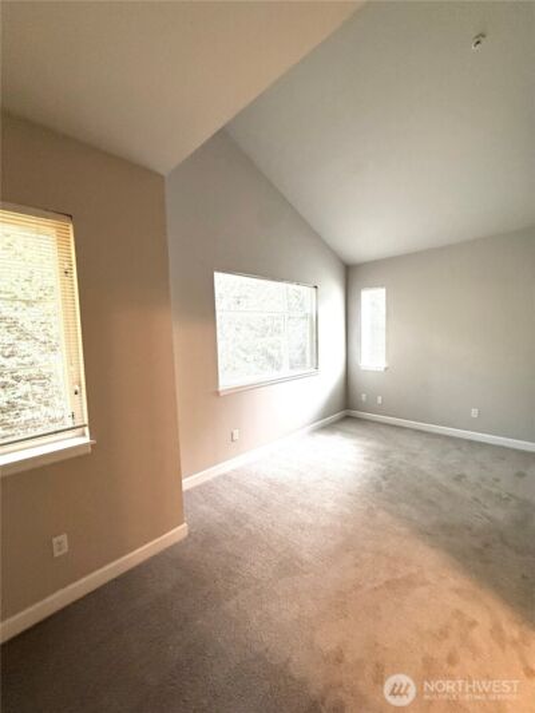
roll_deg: +0.7
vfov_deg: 102.1
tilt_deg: -4.0
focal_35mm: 14
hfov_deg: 85.7
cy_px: 356
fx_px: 288
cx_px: 268
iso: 320
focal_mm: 2.22
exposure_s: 1/120
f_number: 2.2
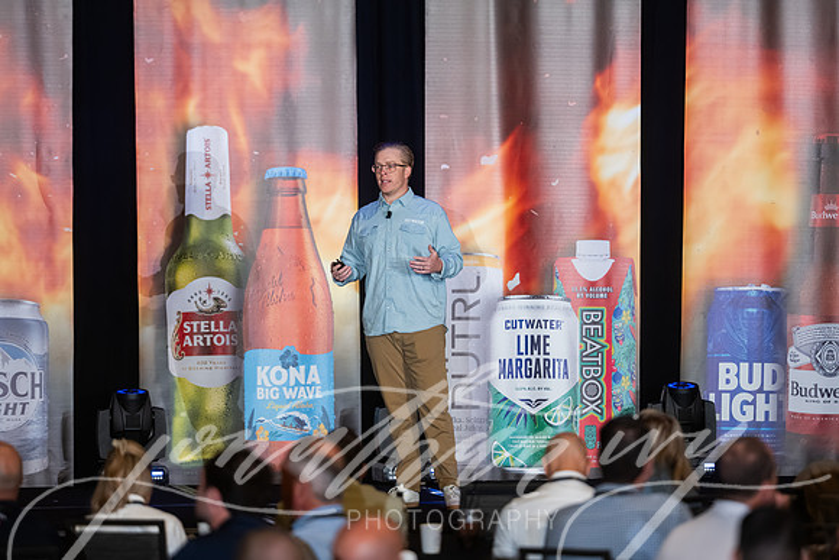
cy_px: 280
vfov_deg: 6.9
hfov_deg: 10.3
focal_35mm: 200
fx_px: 4672
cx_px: 420
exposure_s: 1/200
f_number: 2.8
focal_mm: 200
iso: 2500
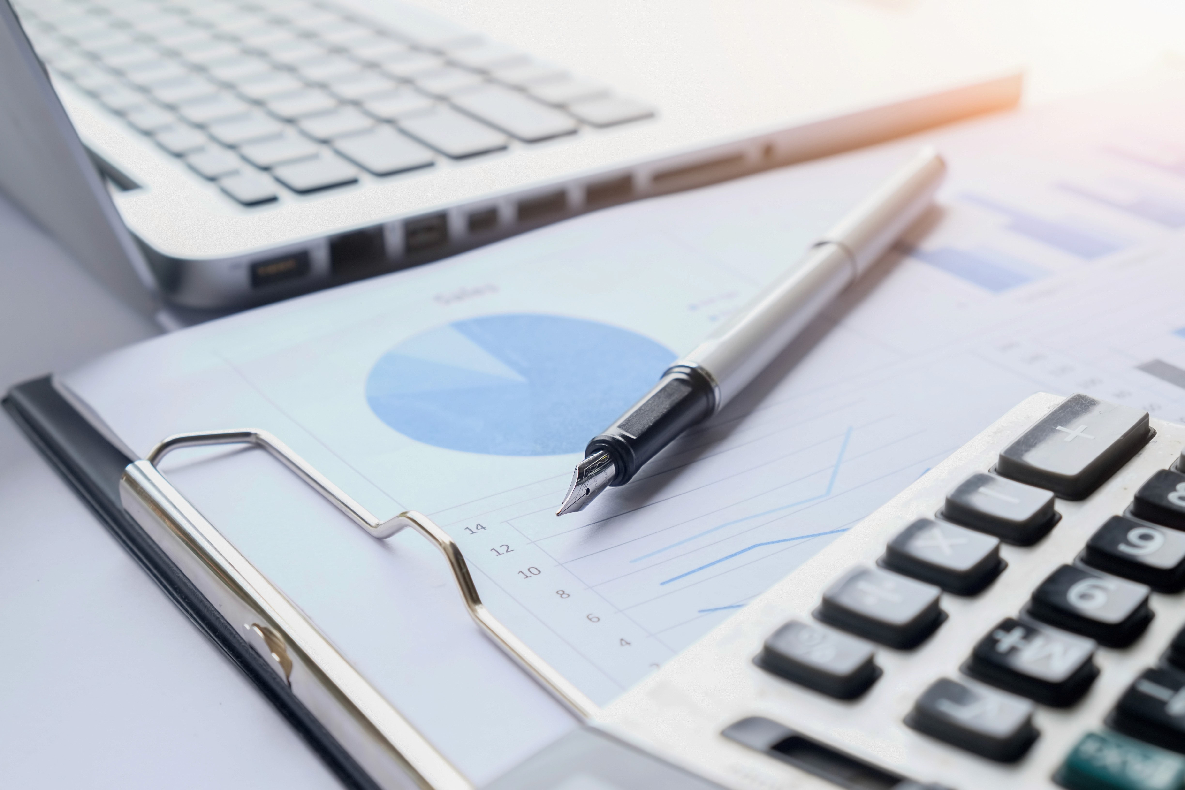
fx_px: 1777
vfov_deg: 25.1
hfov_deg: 36.9
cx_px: 592
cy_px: 395
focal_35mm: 54
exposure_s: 1/125
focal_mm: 35.8
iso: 640
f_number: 6.4
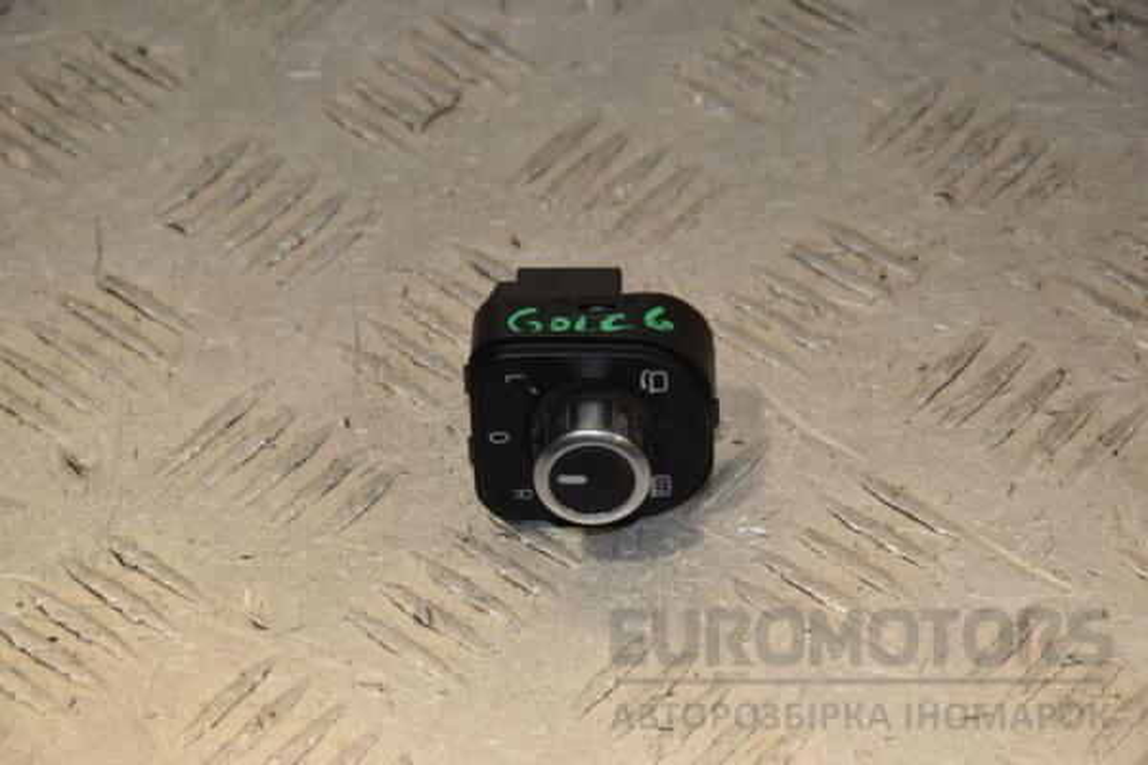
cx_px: 574
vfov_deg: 8.7
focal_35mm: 158
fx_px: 5022
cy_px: 382
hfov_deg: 13.0
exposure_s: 1/200
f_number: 8
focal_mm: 105
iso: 800
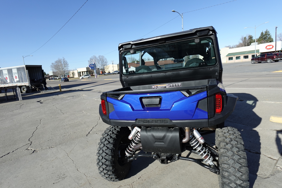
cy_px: 94
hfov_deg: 84.0
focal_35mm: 20
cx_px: 141
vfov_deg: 61.9
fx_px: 157
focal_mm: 7.6
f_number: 2
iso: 125
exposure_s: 1/3200
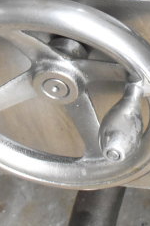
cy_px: -162
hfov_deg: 9.4
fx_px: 915
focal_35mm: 146
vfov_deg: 12.9
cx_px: 113
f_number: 8
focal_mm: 24
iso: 6400
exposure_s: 1/250
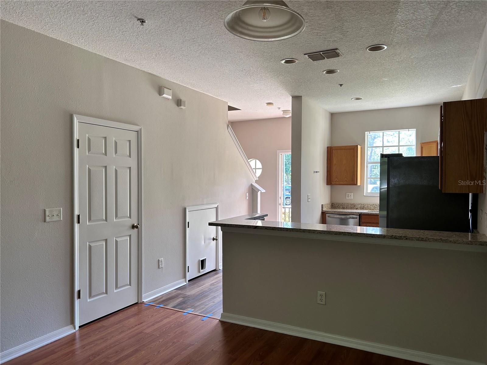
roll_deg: +0.6
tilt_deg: -2.1
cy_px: 182
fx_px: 366
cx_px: 244
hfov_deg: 67.3
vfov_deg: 53.1
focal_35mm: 26
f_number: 1.5
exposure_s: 1/121
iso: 50
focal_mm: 5.7
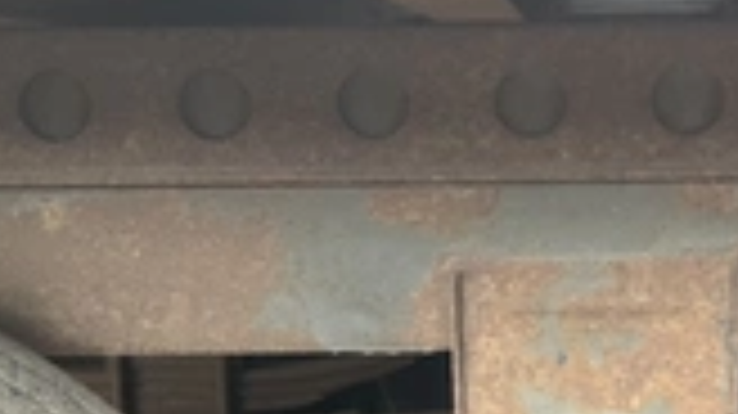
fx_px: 1506
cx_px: 612
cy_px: 356
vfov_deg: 15.5
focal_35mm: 77
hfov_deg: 26.9
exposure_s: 1/122
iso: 64
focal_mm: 3
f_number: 1.8
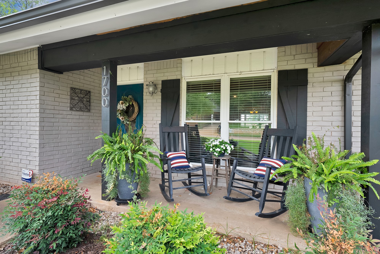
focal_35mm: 17
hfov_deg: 93.2
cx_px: 190
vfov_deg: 70.5
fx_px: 180
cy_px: 127
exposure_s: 1/80
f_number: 9
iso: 640
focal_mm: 17
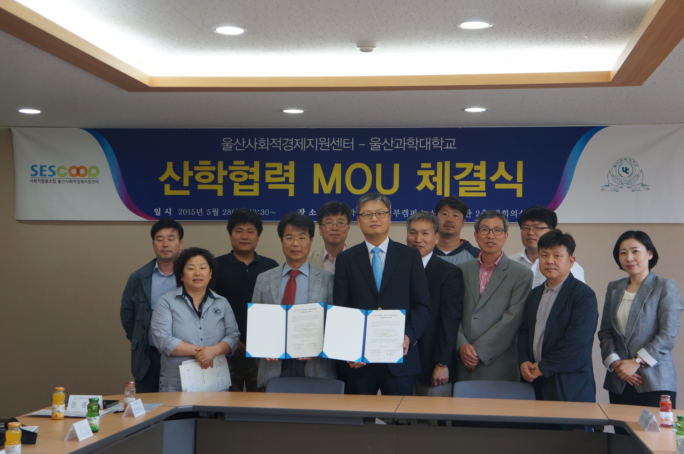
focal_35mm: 58
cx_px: 342
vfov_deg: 23.1
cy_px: 227
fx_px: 1110
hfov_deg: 34.2
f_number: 4.5
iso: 400
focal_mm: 39
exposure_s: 1/50
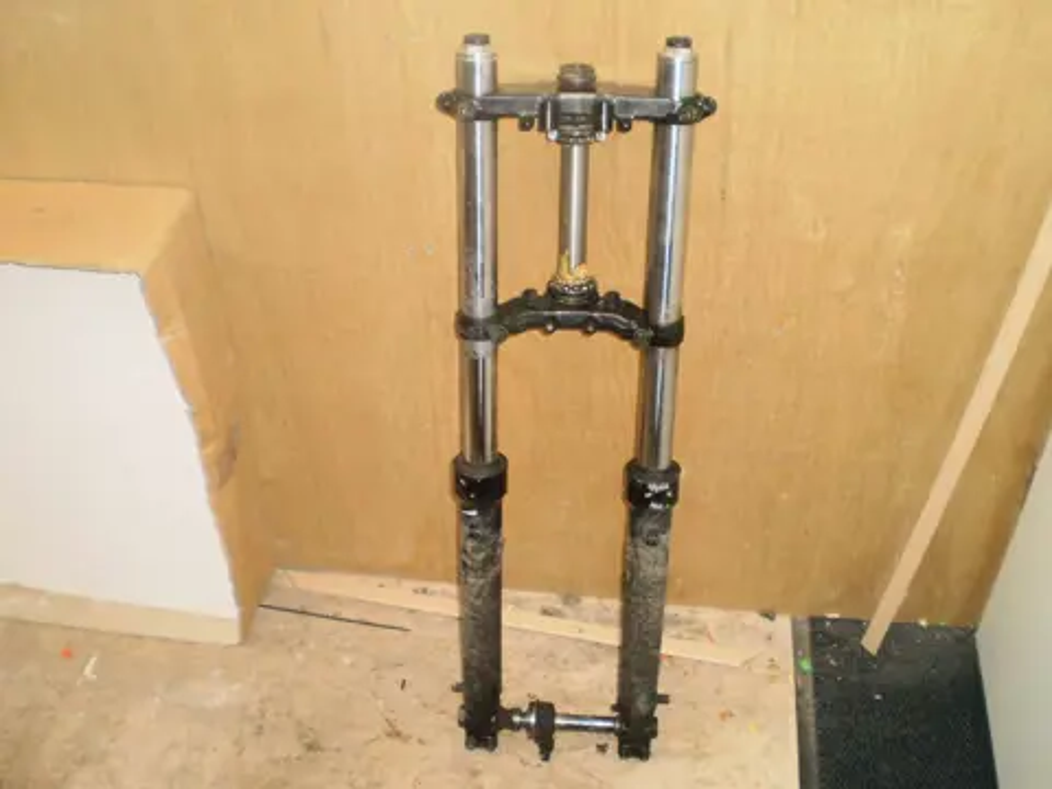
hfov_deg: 51.4
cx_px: 526
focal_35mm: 36
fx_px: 1094
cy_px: 394
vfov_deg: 39.7
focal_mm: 6.3
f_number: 3.1
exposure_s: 1/30
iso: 125
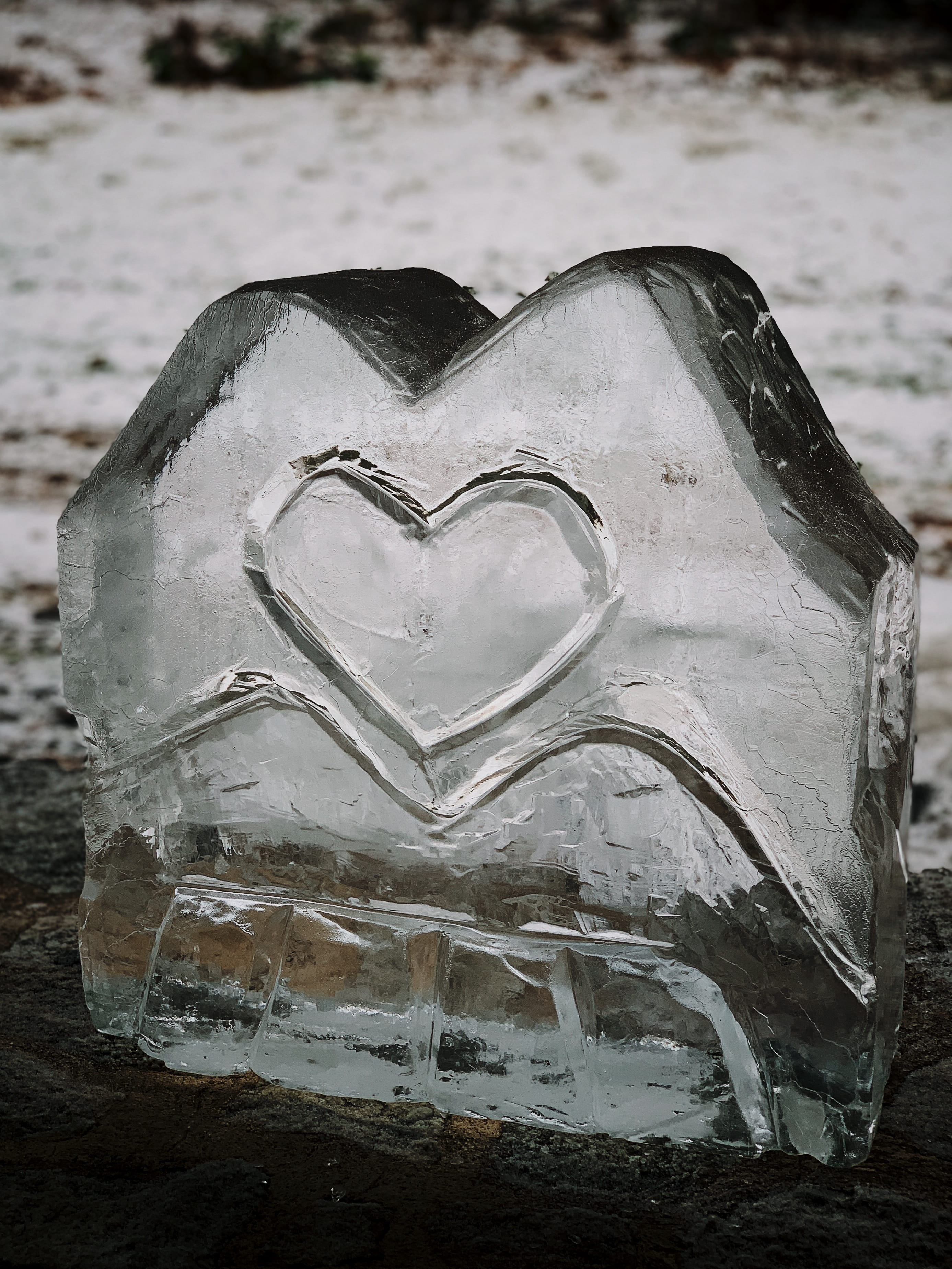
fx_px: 1907
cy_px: 634
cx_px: 476
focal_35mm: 52
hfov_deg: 28.0
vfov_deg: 36.8
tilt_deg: -13.8
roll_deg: +0.5
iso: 32
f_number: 2.4
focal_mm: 6
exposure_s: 1/122
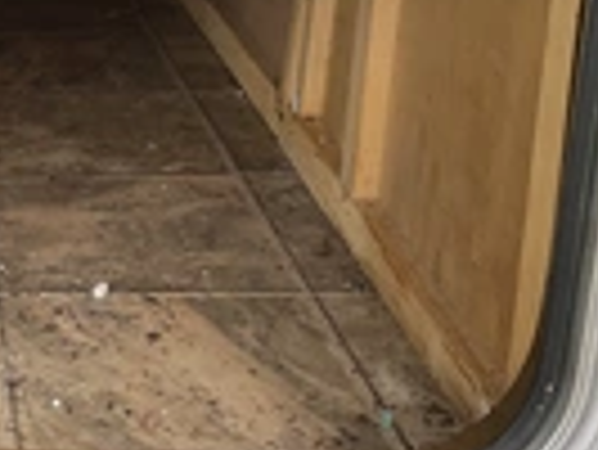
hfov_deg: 20.7
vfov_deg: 17.0
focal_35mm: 87
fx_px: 1504
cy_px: 176
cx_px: -157
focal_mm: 3
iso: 25
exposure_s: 1/272
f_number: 1.8
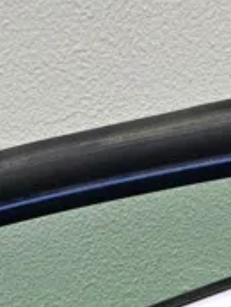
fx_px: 1608
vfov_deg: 9.7
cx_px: 187
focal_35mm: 181
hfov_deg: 8.2
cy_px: 720
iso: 20
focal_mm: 6.3
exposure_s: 1/180
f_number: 1.7
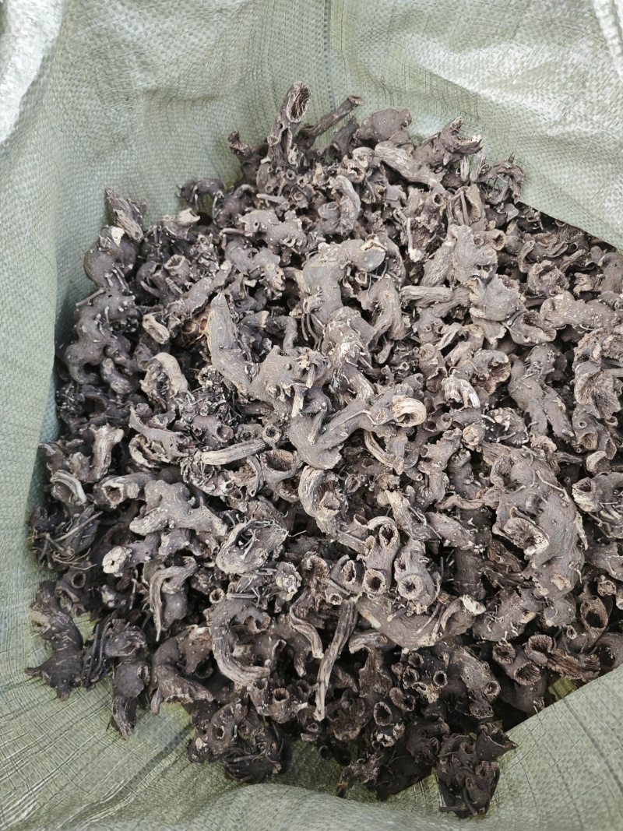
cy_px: 416
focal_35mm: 23
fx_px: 552
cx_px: 312
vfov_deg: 73.9
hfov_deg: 58.9
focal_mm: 5.43
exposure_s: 1/126
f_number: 1.8
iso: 50
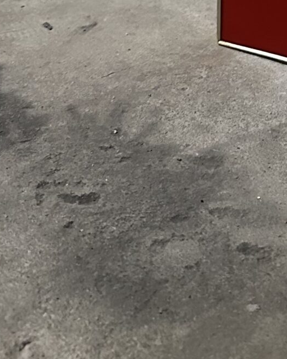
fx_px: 966
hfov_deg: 15.7
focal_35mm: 91
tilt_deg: -8.7
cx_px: 411
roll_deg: -1.0
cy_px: -187
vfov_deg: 18.5
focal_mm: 6.86
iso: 1000
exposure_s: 1/33
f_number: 1.78
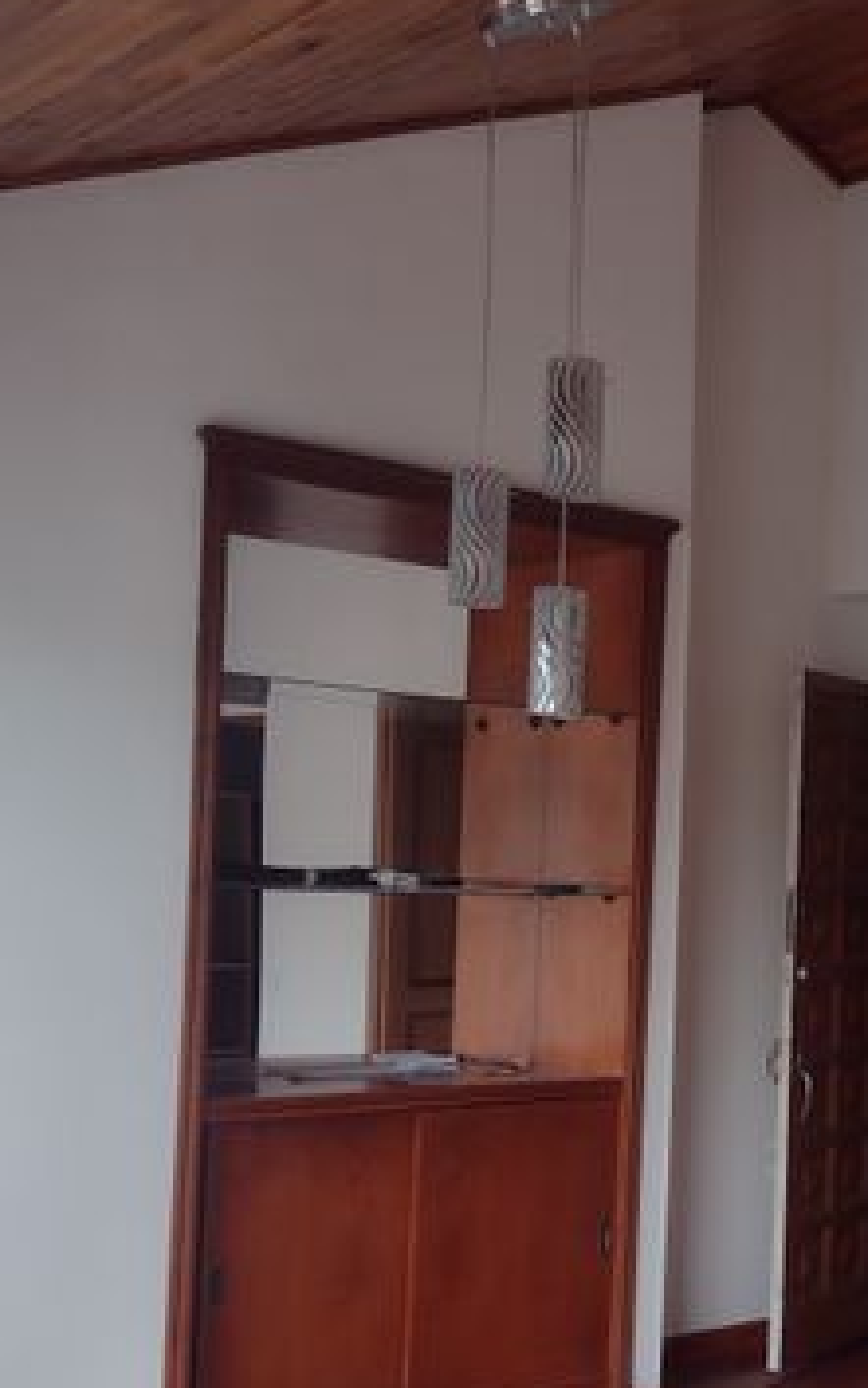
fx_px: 2041
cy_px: 873
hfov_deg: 23.3
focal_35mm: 54
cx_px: 807
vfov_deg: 37.3
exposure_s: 1/153
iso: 100
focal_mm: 4.71
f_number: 1.7
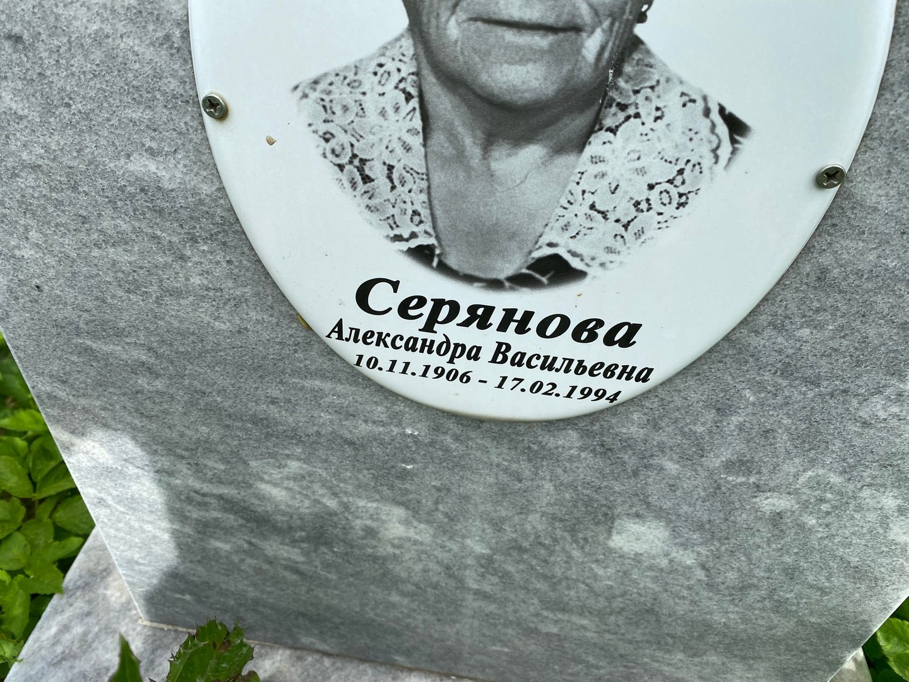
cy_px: 341
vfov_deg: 53.1
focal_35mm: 26
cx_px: 454
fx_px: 683
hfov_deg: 67.3
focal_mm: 4.25
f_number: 1.8
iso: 32
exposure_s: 1/1701
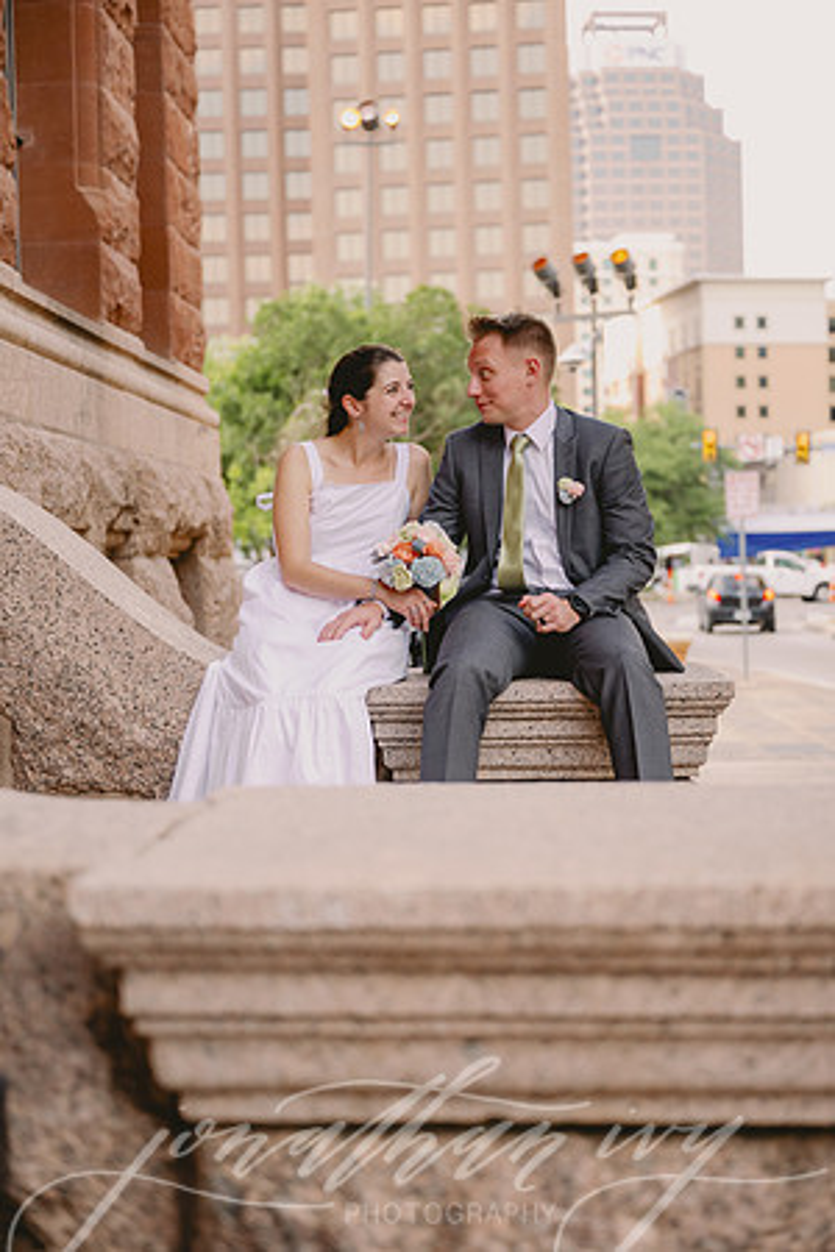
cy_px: 626
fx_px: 2087
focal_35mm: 60
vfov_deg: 33.4
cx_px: 418
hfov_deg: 22.6
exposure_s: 1/1600
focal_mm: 60
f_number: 2.8
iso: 1000
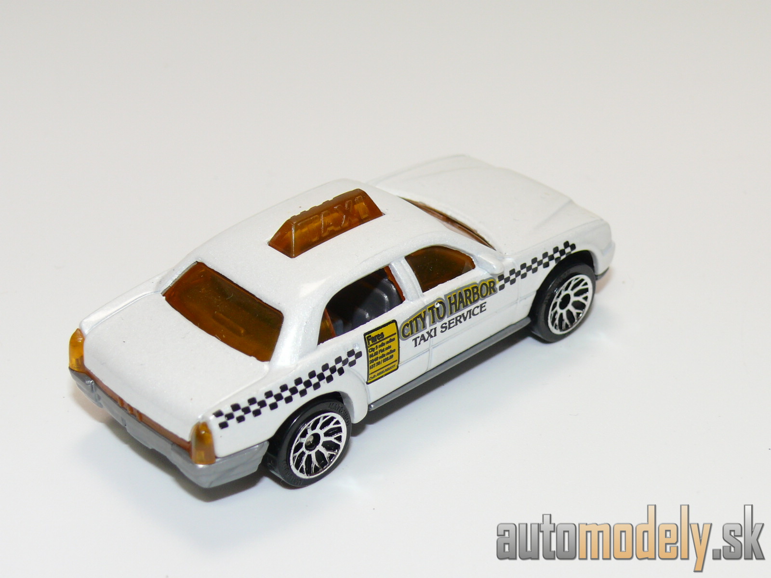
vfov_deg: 19.6
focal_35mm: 75
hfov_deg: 26.0
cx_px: 386
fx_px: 1670
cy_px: 289
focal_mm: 11.3
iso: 100
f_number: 4
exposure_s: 1/30
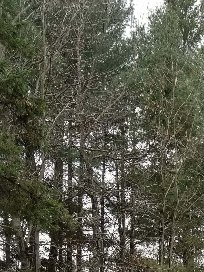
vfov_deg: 18.0
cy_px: 437
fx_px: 739
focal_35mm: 94
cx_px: 245
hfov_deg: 15.2
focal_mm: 4.25
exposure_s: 1/272
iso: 50
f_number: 1.7
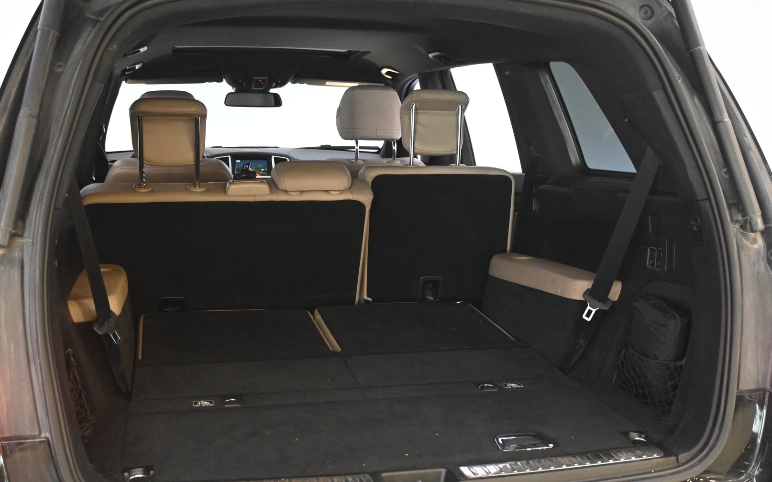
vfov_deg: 28.9
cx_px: 386
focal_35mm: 45
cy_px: 257
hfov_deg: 44.8
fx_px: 936
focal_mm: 29
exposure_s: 1/50
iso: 5600
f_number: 4.8
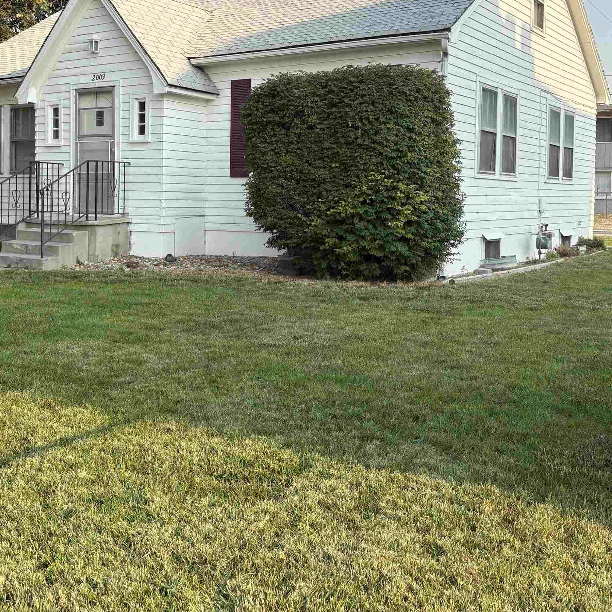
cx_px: 193
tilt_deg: -1.1
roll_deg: -1.1
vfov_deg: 39.6
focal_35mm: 42
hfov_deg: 39.4
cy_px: 206
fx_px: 840
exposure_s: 1/1196
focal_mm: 5.96
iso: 50
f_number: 1.6
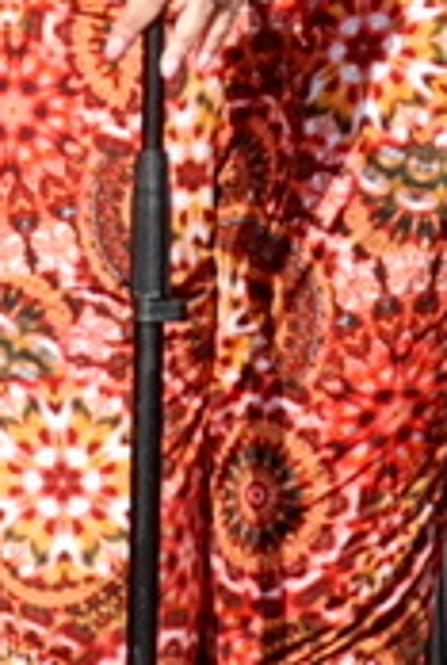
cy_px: 50
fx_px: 8035
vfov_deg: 4.7
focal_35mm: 434
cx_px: 271
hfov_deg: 3.2
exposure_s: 1/640
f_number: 6.3
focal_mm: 70
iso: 320
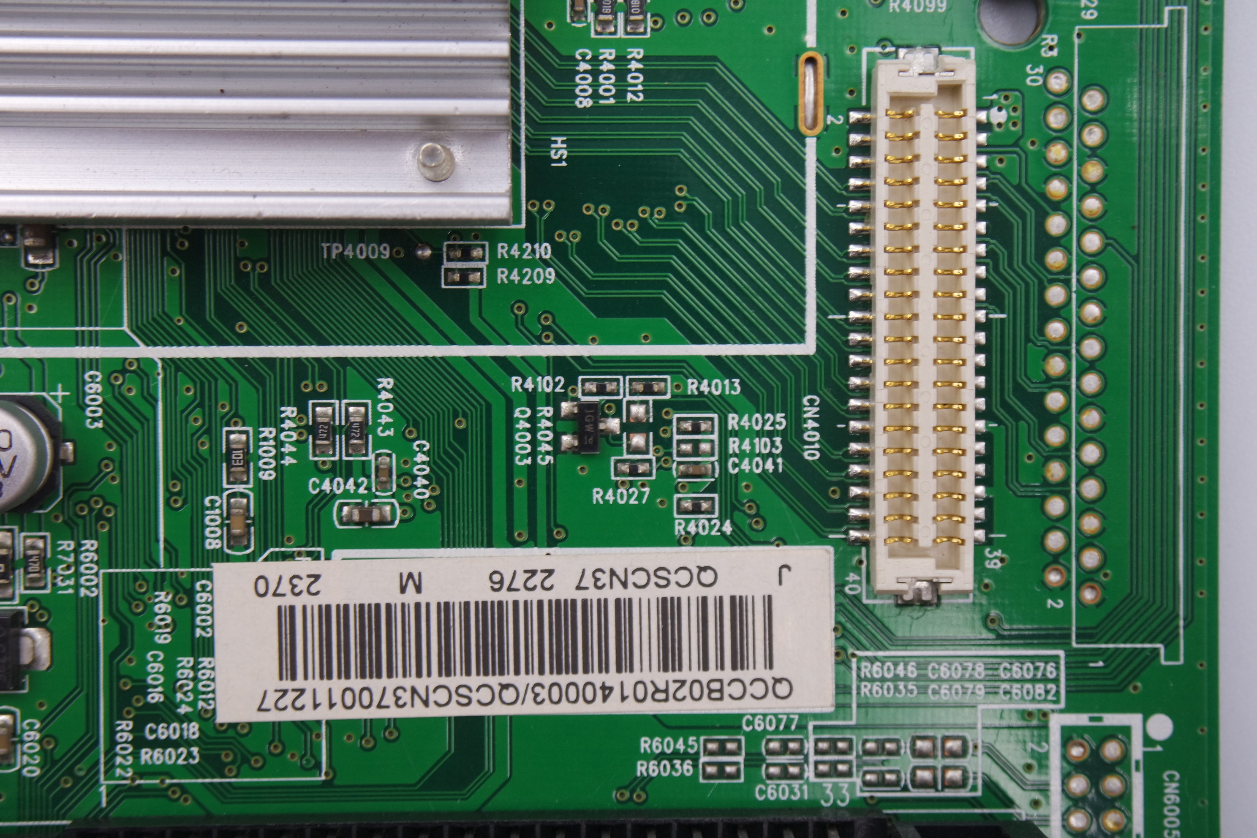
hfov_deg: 36.9
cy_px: 419
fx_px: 1885
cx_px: 628
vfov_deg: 25.1
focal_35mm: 54
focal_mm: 20
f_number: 5
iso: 200
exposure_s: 1/60
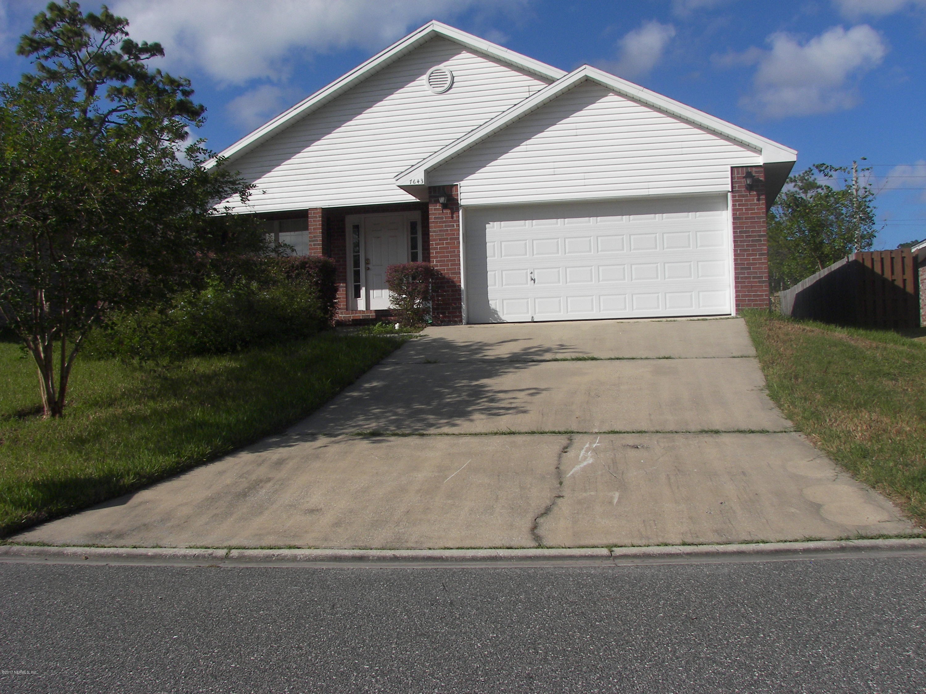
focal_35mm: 36
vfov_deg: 39.7
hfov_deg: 51.4
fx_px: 963
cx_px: 463
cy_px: 347
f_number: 5.6
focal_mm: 6
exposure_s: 1/500
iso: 64
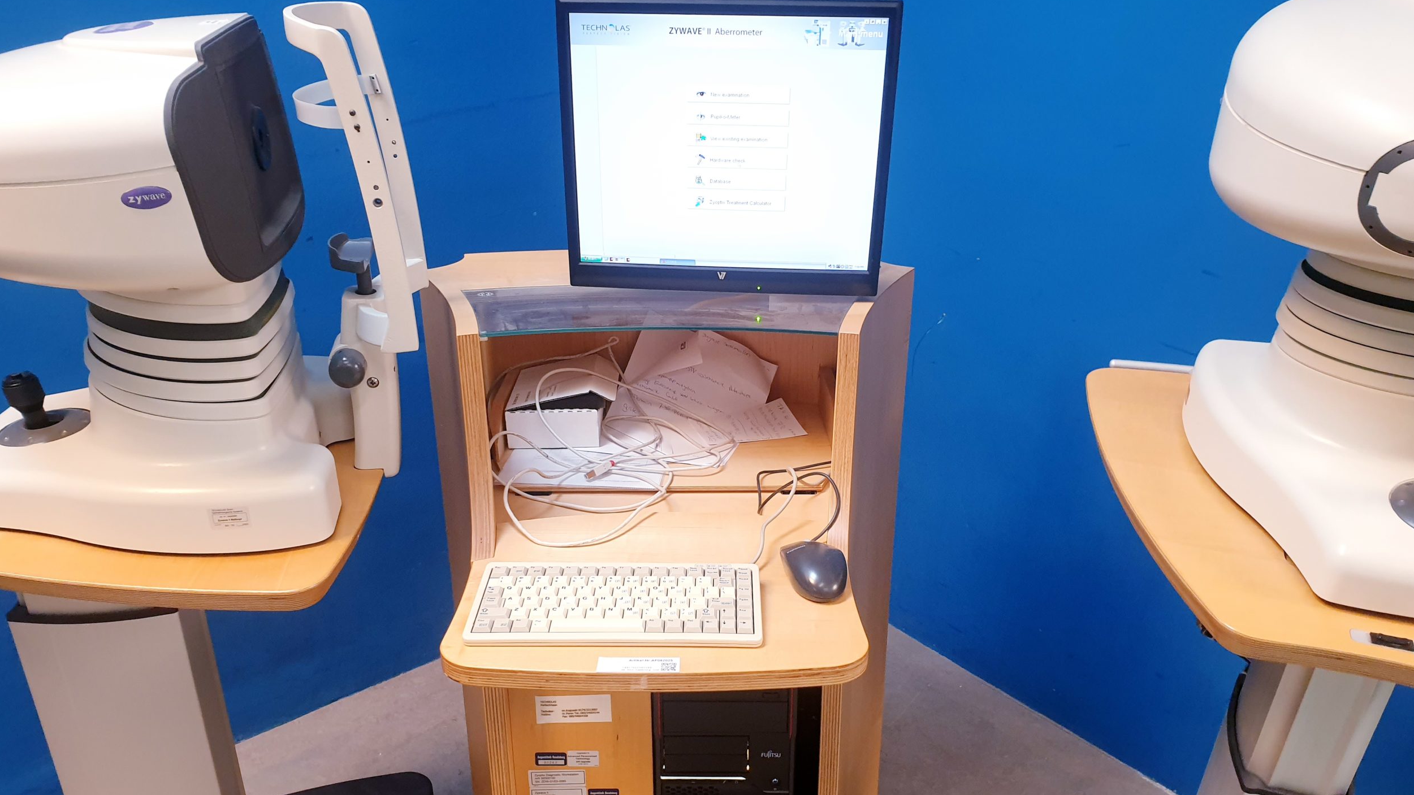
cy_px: 516
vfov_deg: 39.8
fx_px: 1087
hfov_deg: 66.1
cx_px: 694
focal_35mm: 29
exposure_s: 1/50
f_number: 2.4
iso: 160
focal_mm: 4.3
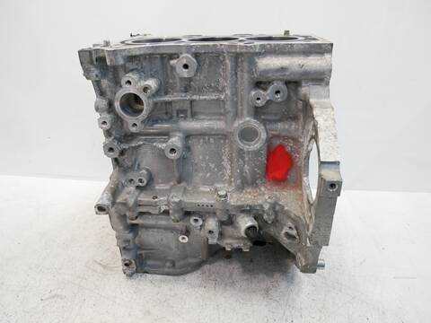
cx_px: 216
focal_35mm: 24
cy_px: 162
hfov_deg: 71.6
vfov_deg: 56.8
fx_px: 299
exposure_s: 1/60
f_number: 3.5
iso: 500
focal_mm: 12
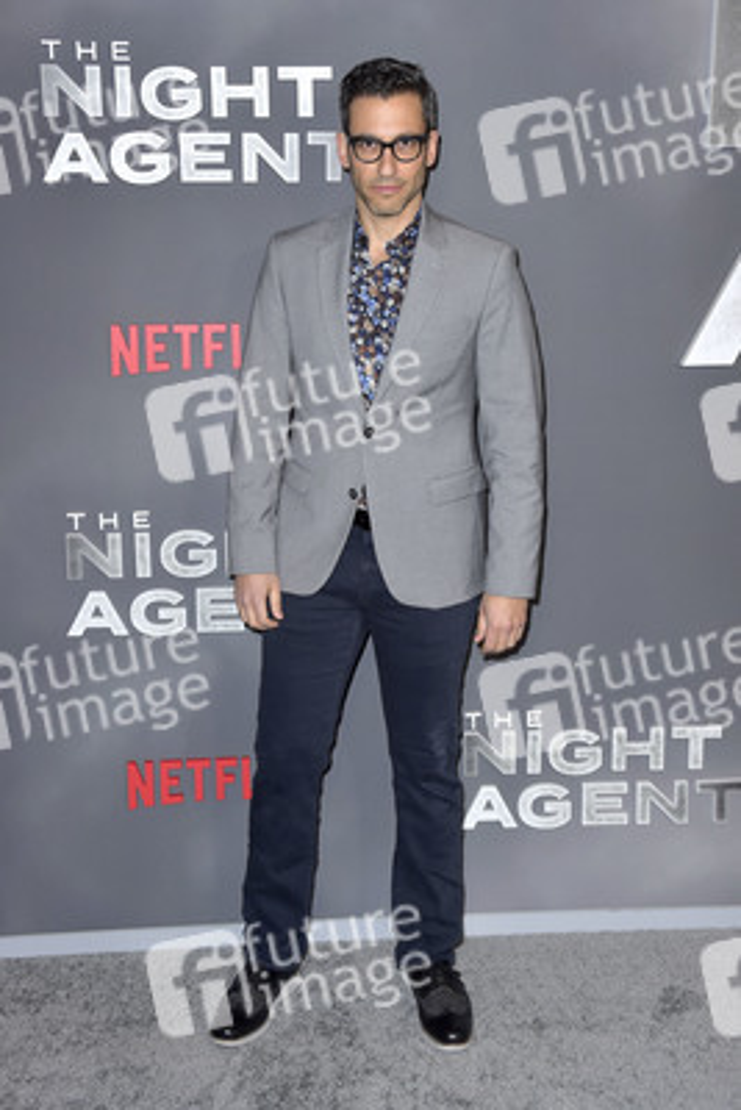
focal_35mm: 48
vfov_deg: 41.1
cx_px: 370
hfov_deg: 28.1
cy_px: 555
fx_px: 1481
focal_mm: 48
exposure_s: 1/250
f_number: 6.3
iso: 400
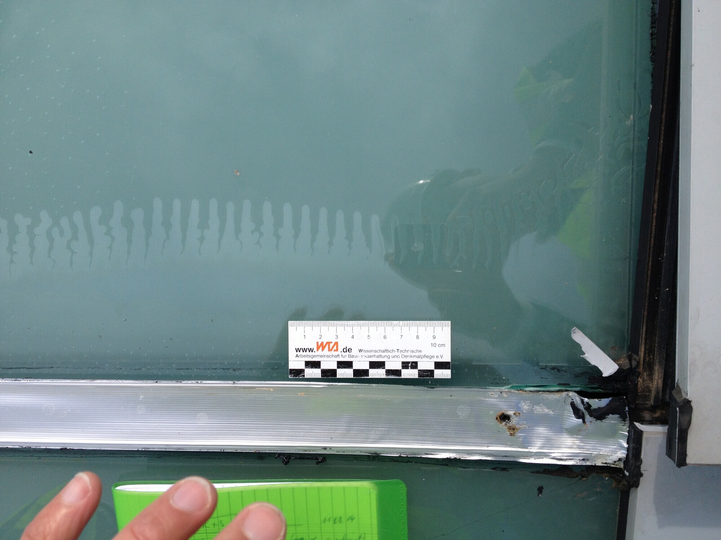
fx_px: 729
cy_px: 270
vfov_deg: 40.7
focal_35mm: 35
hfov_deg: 52.6
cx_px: 360
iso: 50
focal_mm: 4.28
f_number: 2.4
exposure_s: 1/1227
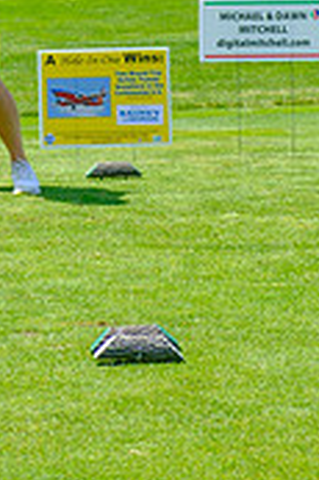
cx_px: 33
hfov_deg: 7.6
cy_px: -75
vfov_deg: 11.2
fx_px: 2397
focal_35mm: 180
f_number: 5
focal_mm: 46.3
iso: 200
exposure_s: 1/500
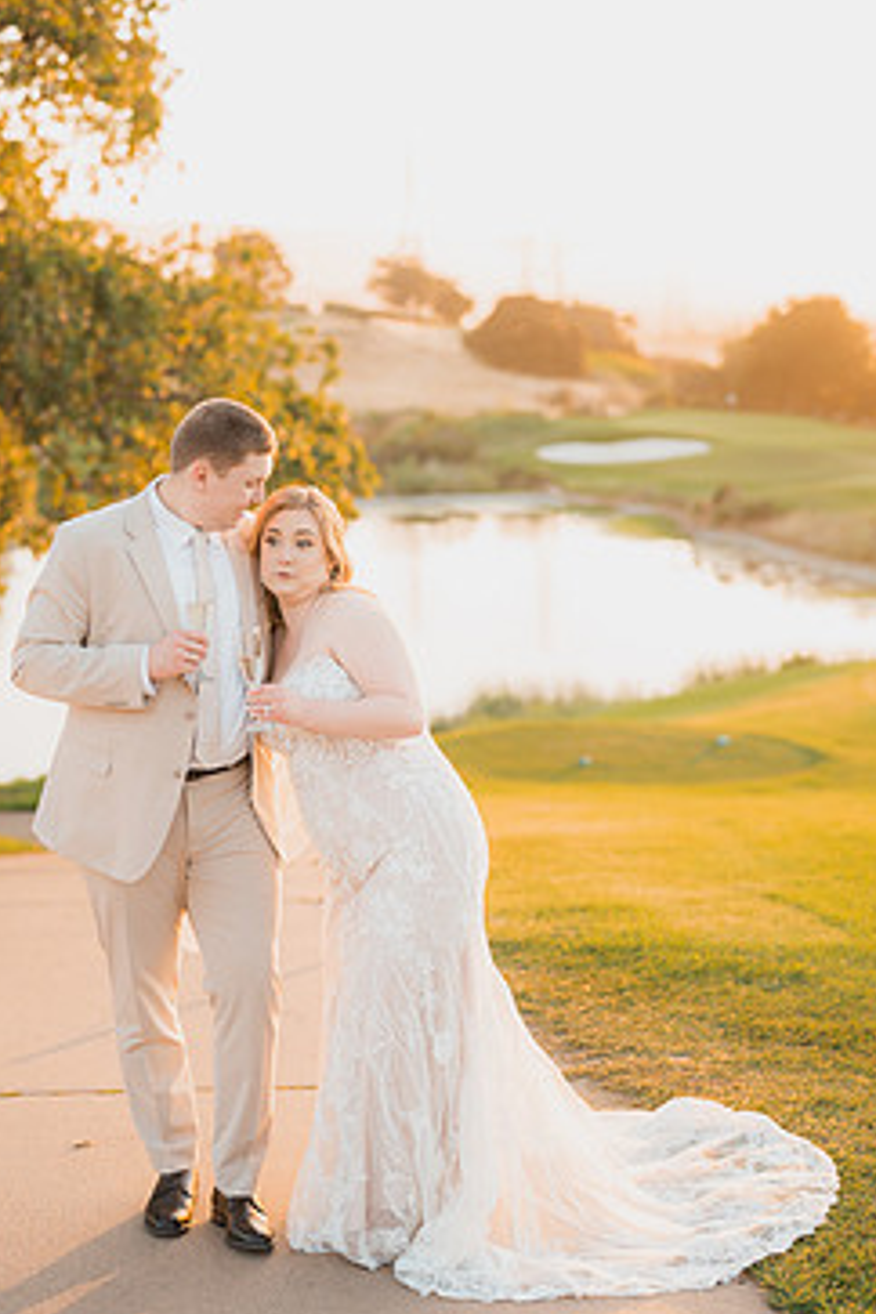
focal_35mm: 62
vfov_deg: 32.4
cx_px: 398
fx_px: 2263
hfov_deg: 21.9
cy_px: 681
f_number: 1.8
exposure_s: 1/250
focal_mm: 50
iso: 125
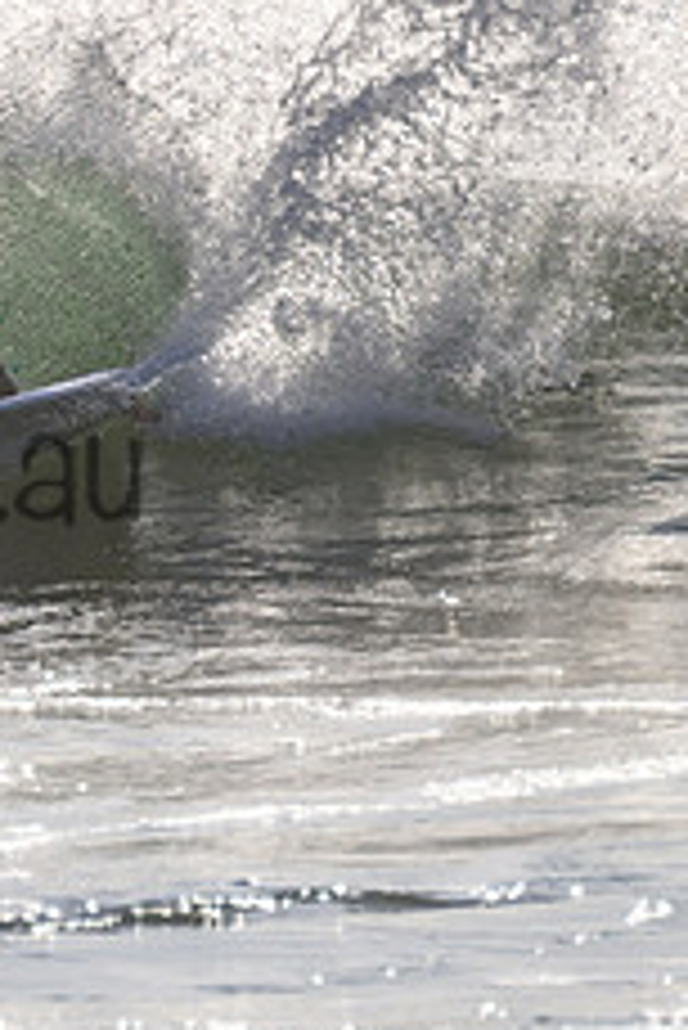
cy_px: 416
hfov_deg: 0.9
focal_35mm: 1618
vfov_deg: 1.3
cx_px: -333
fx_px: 46309
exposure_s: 1/2000
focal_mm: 640
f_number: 11
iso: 500
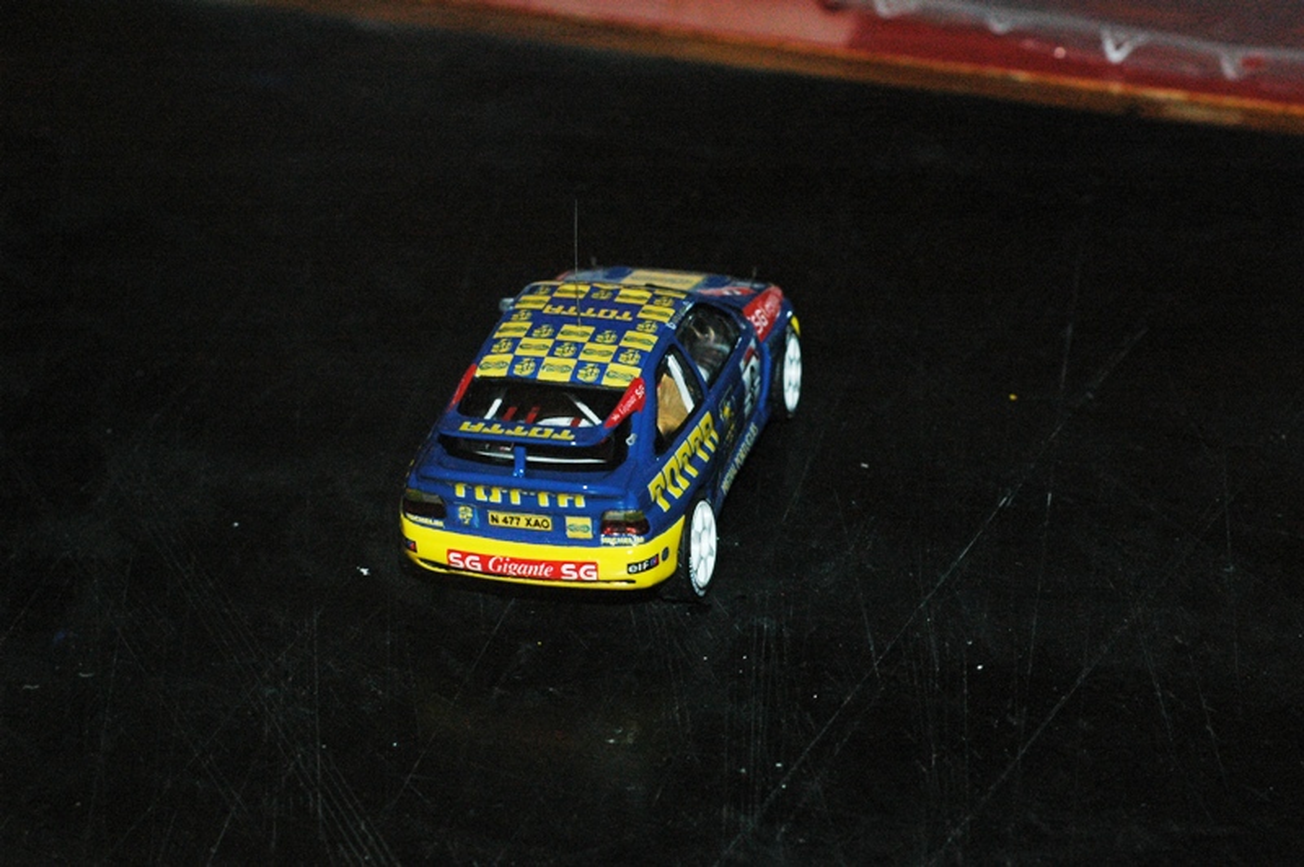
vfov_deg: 13.0
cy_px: 434
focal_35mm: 105
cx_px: 652
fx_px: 3800
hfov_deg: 19.5
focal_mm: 70
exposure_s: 1/125
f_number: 10
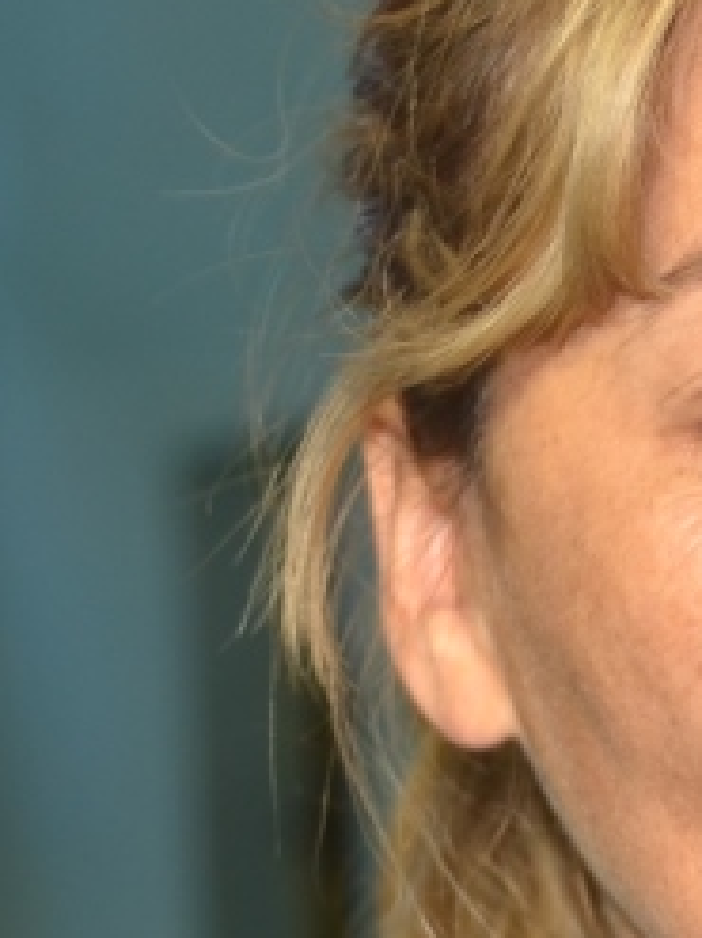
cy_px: 760
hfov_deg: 7.6
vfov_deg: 10.3
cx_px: 1055
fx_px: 5169
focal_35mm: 191
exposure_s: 1/60
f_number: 4
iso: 320
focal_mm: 32
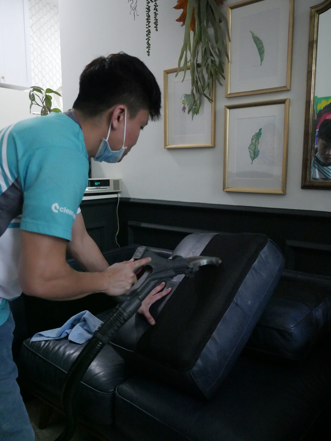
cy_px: 220
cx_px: 166
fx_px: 382
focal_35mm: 30
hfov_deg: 46.8
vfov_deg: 59.9
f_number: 2.8
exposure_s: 1/250
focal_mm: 15
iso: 6400
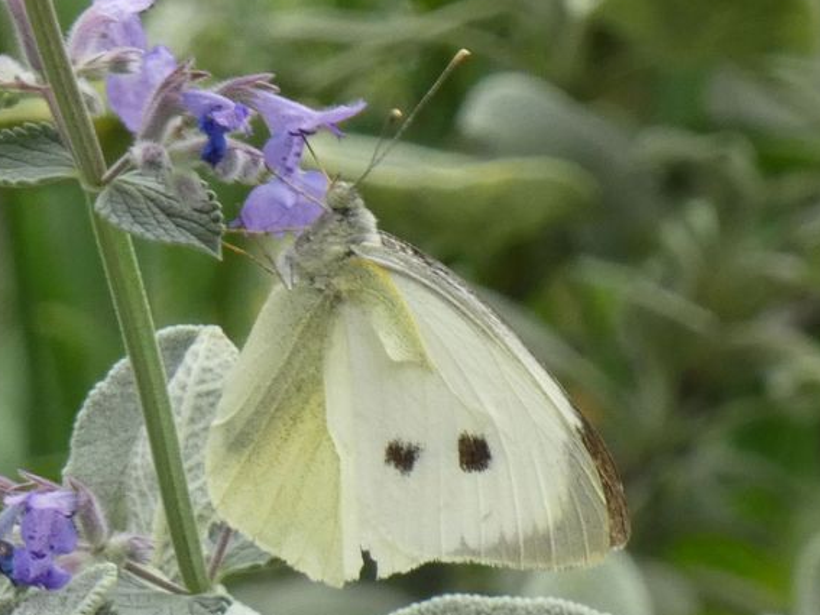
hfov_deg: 3.5
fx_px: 13263
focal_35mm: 560
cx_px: 296
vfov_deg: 2.7
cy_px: 370
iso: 250
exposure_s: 1/80
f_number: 5.6
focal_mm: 66.7
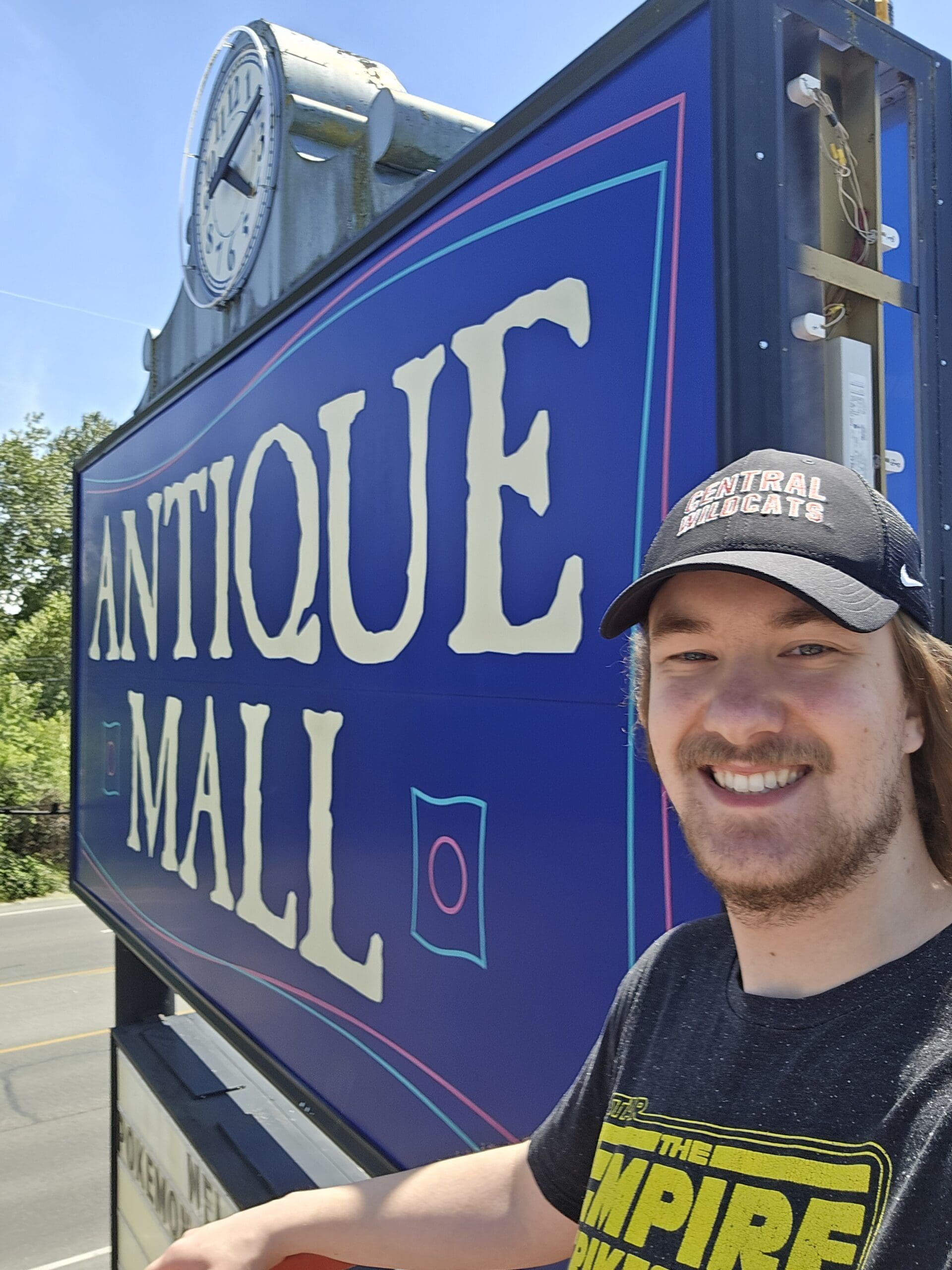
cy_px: 635
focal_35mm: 25
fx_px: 917
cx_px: 476
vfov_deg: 69.4
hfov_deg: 54.9
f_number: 2.2
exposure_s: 1/408
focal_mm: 3.3
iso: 25
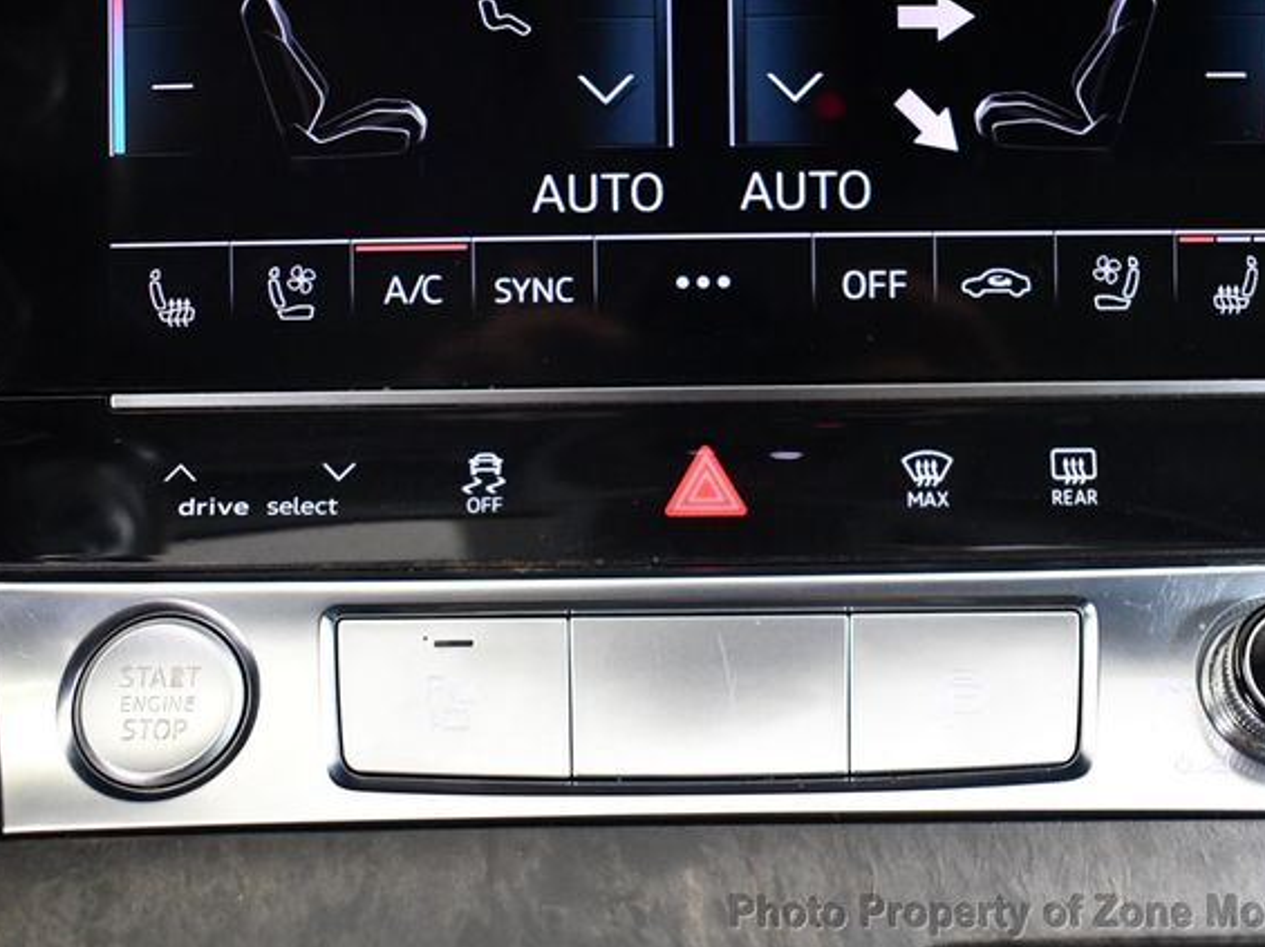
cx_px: 703
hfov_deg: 39.6
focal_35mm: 48
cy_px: 477
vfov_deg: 30.2
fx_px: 1753
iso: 3200
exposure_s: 1/80
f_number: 3.8
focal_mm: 22
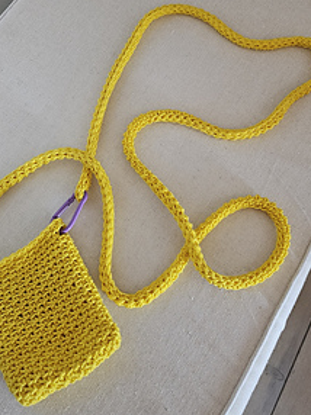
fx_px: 504
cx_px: 150
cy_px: 161
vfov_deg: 44.5
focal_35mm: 42
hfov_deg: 34.3
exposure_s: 1/100
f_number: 1.8
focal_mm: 5
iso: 500
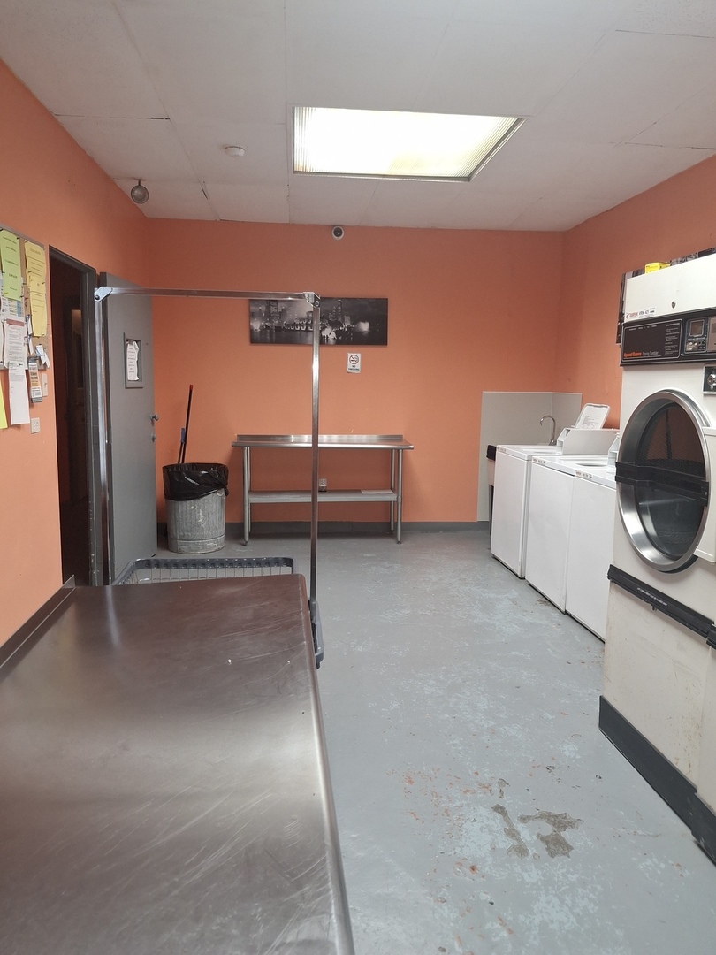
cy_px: 478
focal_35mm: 25
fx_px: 689
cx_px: 358
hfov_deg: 54.9
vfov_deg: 69.4
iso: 25
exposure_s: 1/60
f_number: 1.8
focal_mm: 4.69
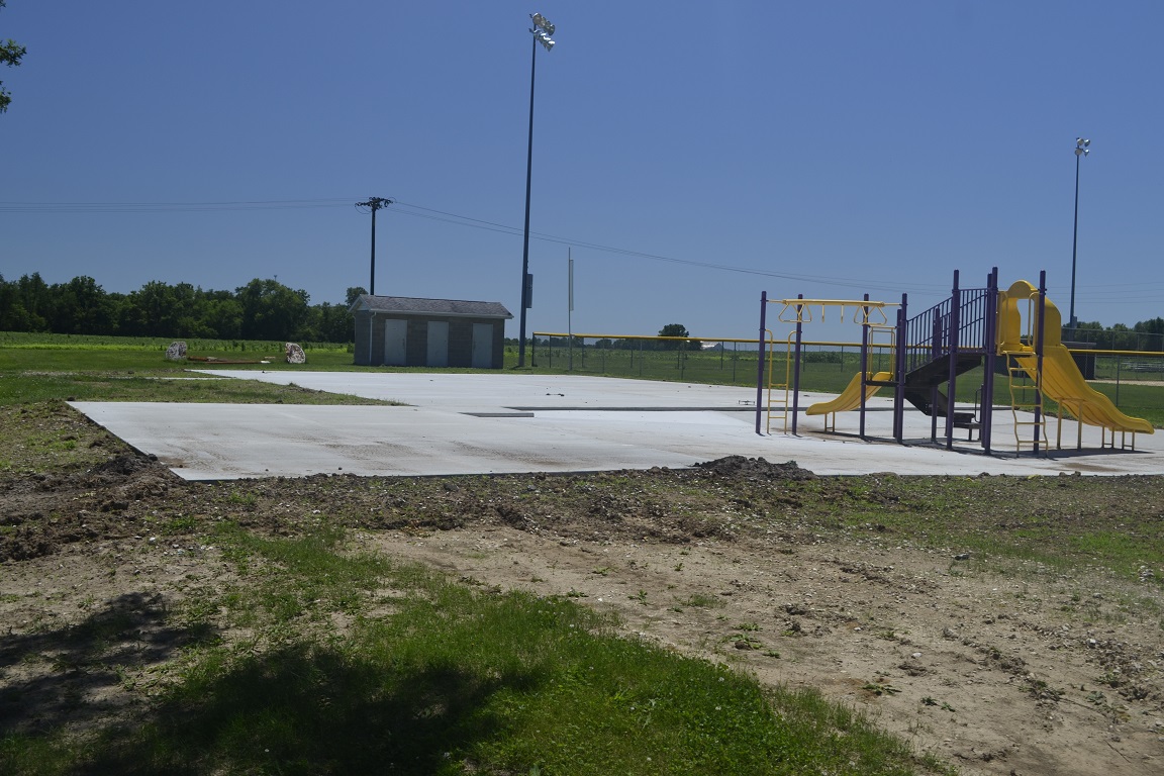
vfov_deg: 36.9
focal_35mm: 36
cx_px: 582
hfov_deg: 53.1
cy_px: 388
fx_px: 1164
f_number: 7.1
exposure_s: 1/200
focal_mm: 24
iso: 100
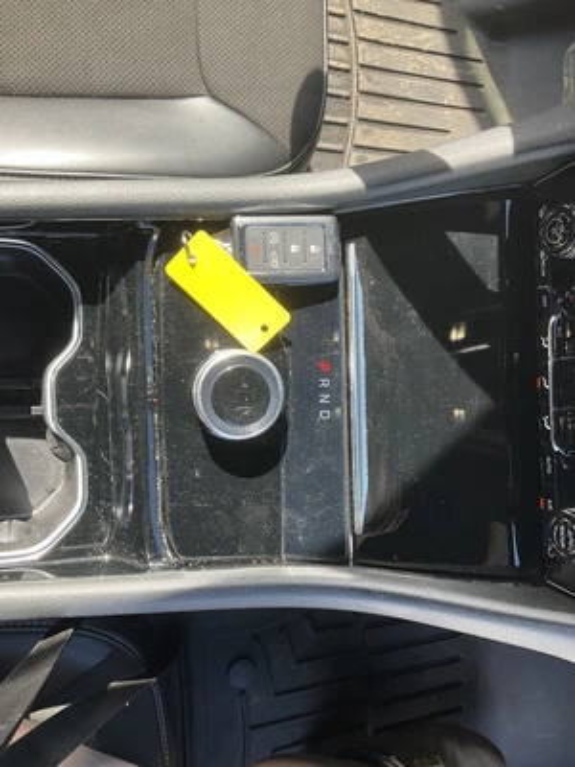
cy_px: 384
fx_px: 642
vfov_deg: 61.7
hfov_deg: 48.2
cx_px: 288
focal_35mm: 29
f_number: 1.8
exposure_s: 1/122
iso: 20
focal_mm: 3
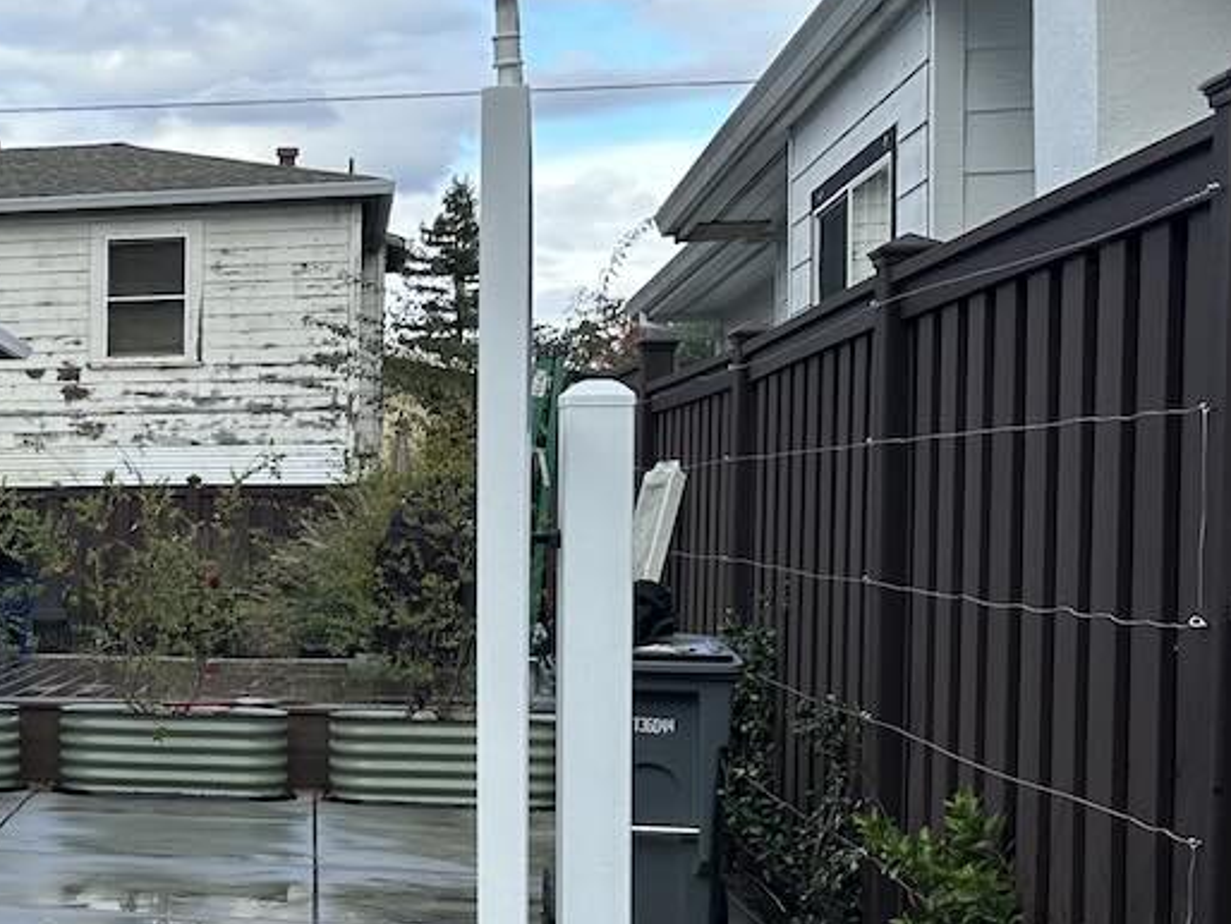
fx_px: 2490
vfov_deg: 21.0
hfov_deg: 24.2
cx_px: -388
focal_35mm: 70
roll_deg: -0.3
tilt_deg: -1.7
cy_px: 554
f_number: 1.78
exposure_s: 1/1664
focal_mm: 6.86
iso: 80
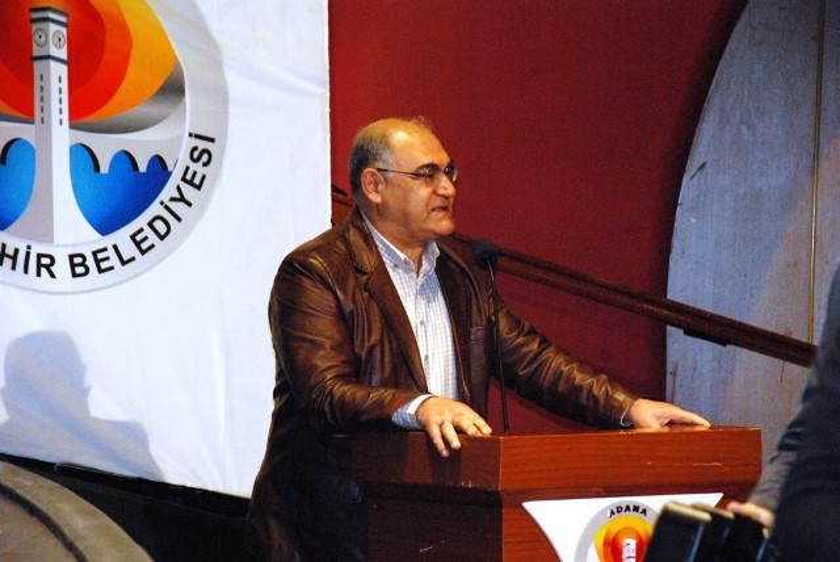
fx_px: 3678
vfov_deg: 8.7
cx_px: 420
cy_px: 281
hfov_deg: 13.0
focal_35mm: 158
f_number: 5.6
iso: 1600
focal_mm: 105
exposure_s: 1/60
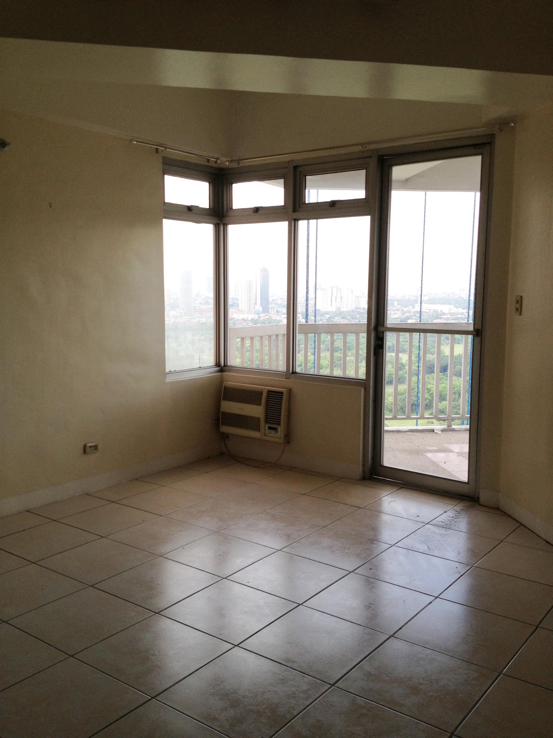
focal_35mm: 35
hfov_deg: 40.7
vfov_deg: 52.6
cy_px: 369
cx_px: 276
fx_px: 746
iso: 50
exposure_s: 1/120
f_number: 2.4
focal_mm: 4.28
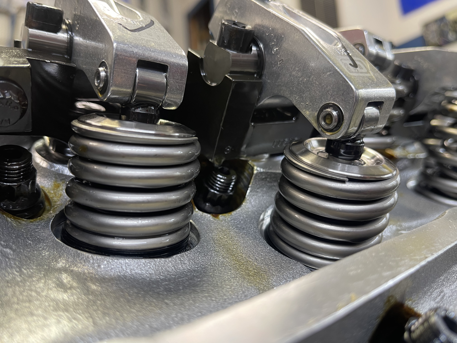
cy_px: 172
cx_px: 228
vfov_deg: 54.9
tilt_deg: +5.5
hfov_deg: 69.4
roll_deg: +4.1
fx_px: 330
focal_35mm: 25
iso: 80
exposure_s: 1/60
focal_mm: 5.1
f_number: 1.6
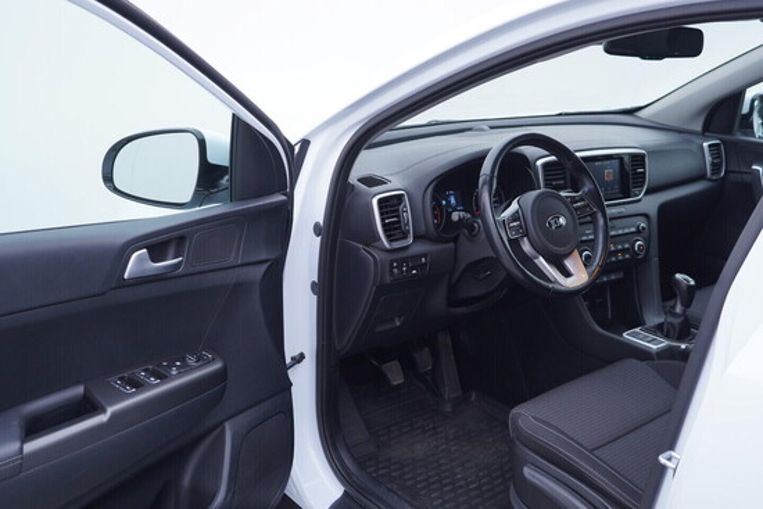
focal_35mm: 36
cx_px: 382
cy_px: 254
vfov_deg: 36.9
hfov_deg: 53.1
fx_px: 763
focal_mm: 24
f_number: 3.2
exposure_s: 1/50
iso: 125
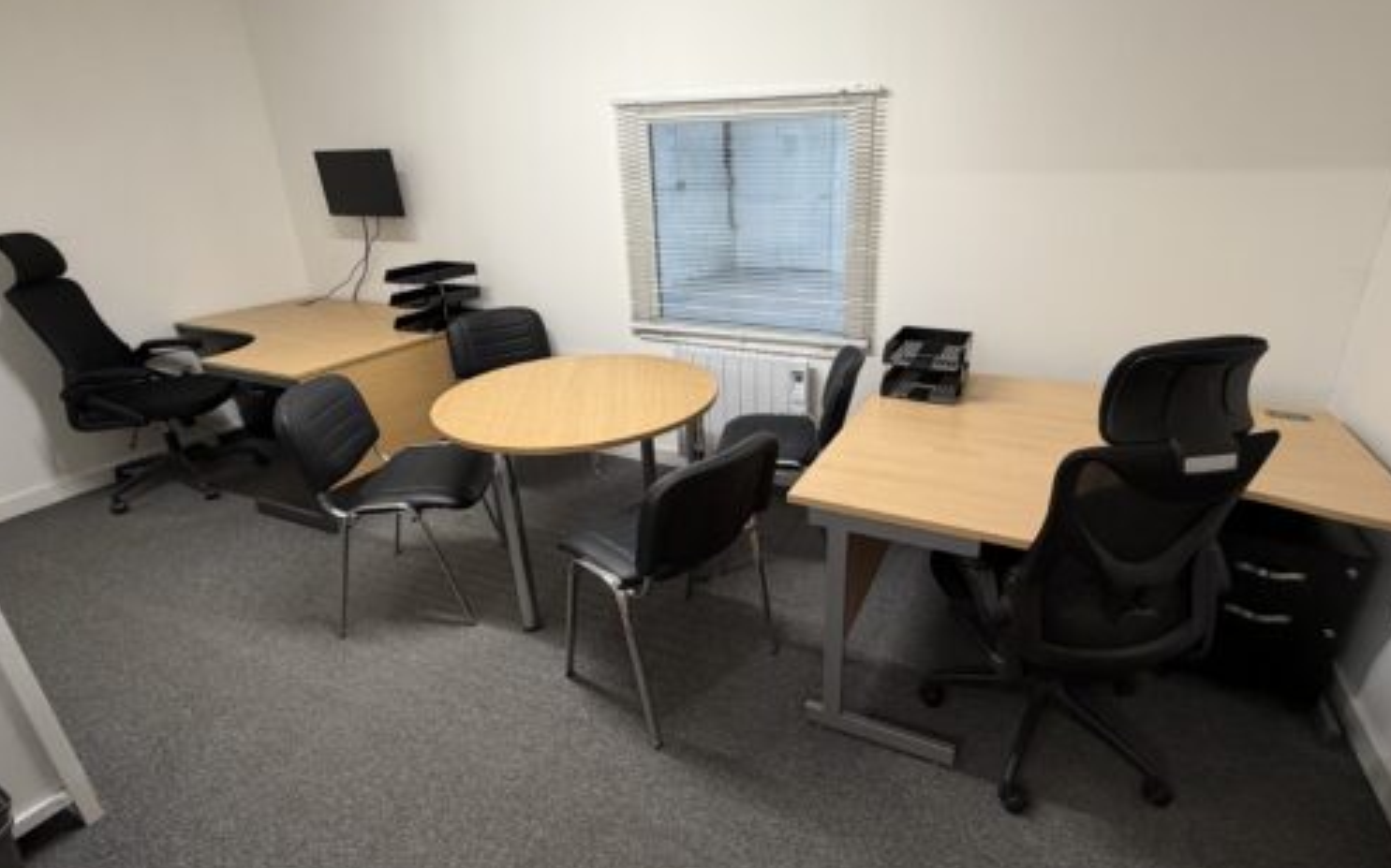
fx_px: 682
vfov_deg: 64.9
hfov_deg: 90.8
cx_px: 764
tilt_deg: -21.0
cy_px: 419
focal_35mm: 18
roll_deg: +0.7
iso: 200
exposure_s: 1/50
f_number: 2.2
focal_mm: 2.22
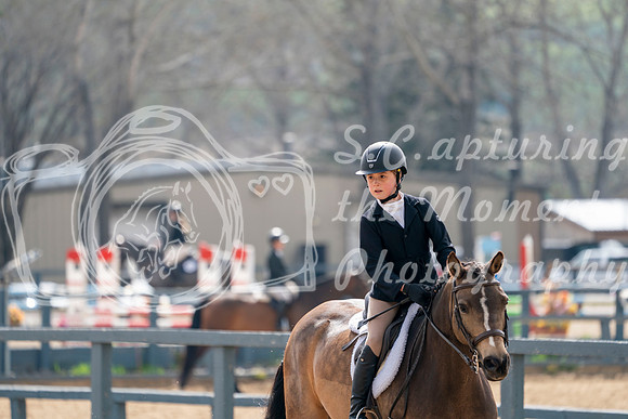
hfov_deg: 6.1
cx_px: 314
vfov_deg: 4.1
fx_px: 5862
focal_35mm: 336
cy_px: 210
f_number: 5.6
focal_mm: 336
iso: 160
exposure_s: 1/400
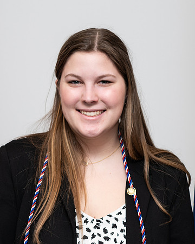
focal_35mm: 155
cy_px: 170
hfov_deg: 10.0
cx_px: 46
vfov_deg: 12.4
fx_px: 1118
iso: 100
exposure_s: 1/160
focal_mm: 50
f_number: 3.5
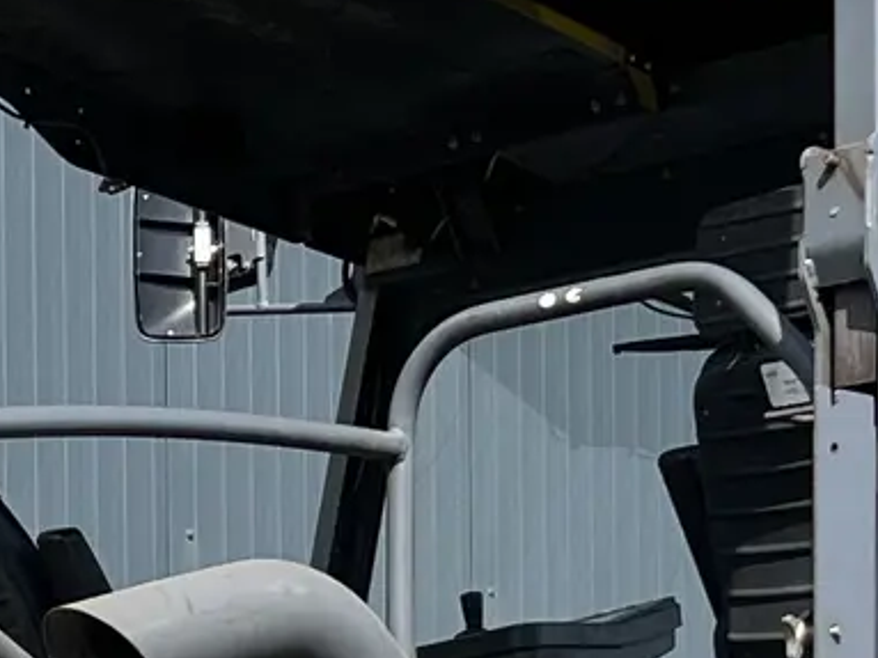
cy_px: 1204
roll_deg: +0.8
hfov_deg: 11.2
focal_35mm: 176
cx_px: 131
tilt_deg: +3.1
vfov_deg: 8.1
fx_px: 4463
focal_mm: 5.7
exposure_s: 1/2008
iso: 50
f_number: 1.5
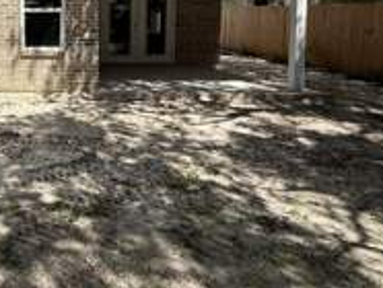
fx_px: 399
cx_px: -14
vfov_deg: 37.4
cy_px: 34
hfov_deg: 42.8
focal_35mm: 36
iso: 50
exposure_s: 1/2092
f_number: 2.2
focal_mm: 2.22
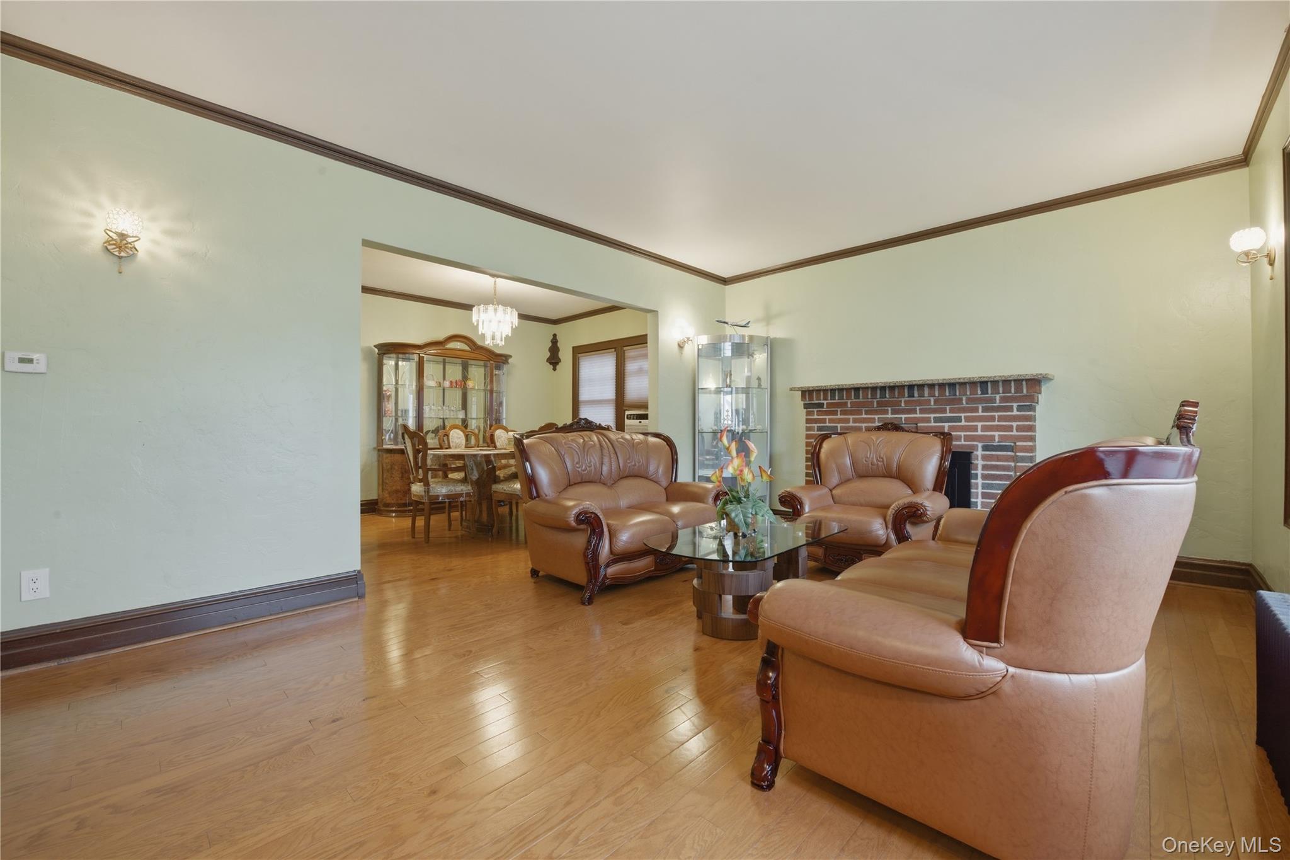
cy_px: 430
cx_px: 645
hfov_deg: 104.3
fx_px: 502
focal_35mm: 14
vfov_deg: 81.2
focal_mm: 14
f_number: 11
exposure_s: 1.6
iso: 100
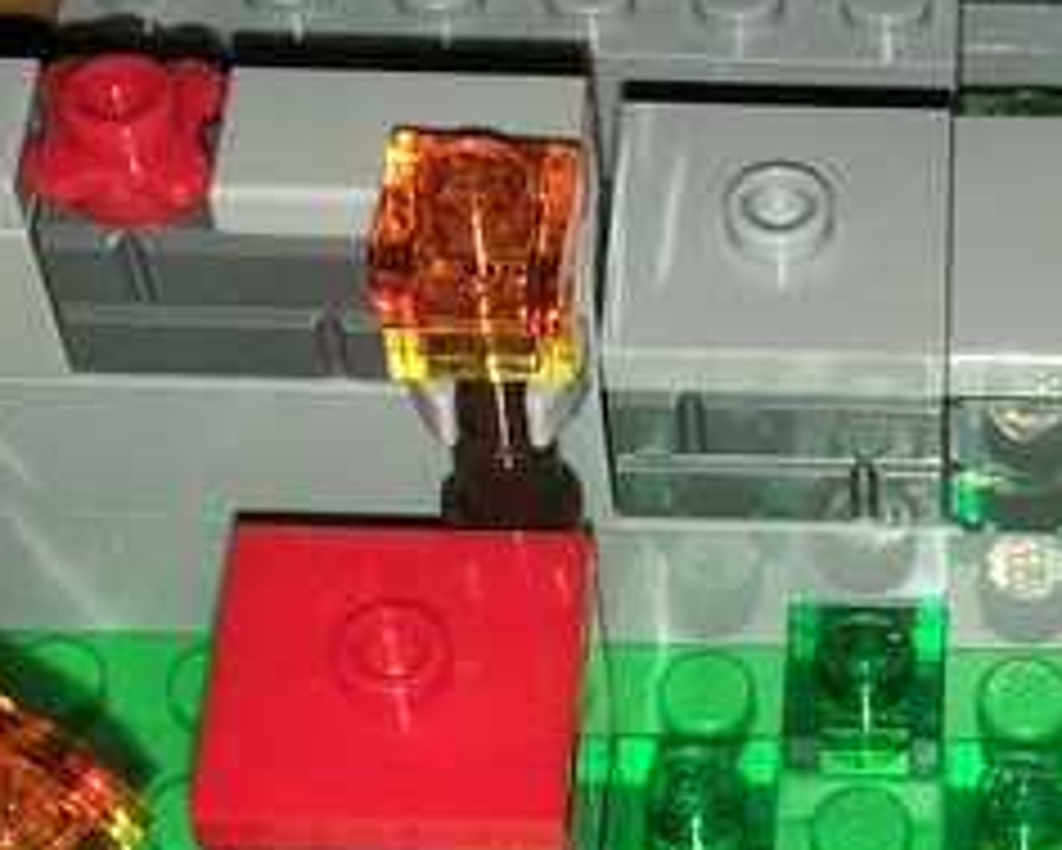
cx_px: 1112
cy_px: 776
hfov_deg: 17.3
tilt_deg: -54.4
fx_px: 3396
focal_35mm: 108
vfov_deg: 14.1
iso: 25
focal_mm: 4.15
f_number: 2.2
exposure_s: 1/107
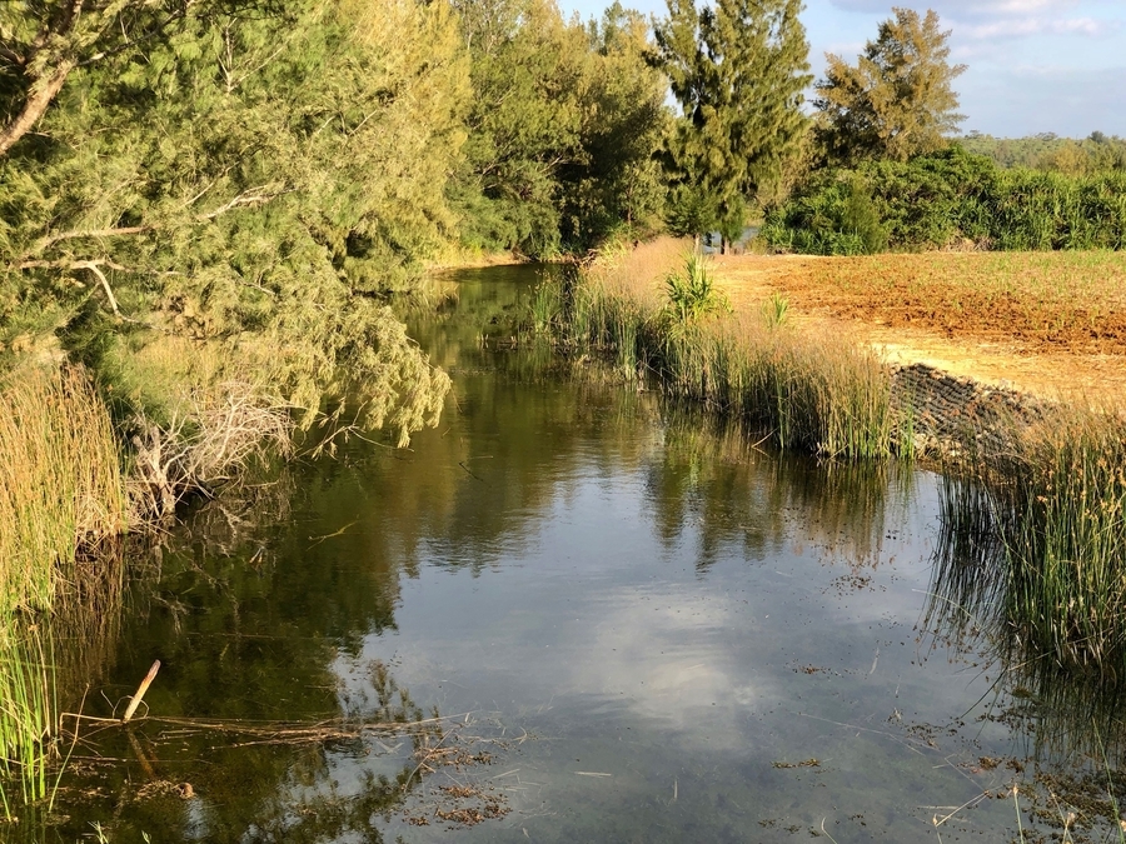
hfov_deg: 36.8
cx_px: 563
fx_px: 1691
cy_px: 422
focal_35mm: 52
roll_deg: -1.3
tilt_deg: -6.9
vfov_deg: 28.0
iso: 16
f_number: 2.4
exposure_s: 1/273
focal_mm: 6
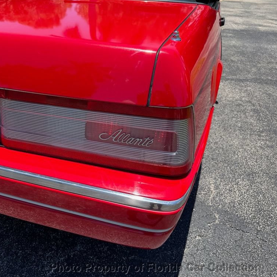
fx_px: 263
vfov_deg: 55.6
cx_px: 91
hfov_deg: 54.4
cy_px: 138
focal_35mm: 29
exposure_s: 1/1949
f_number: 1.78
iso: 80
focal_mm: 6.76
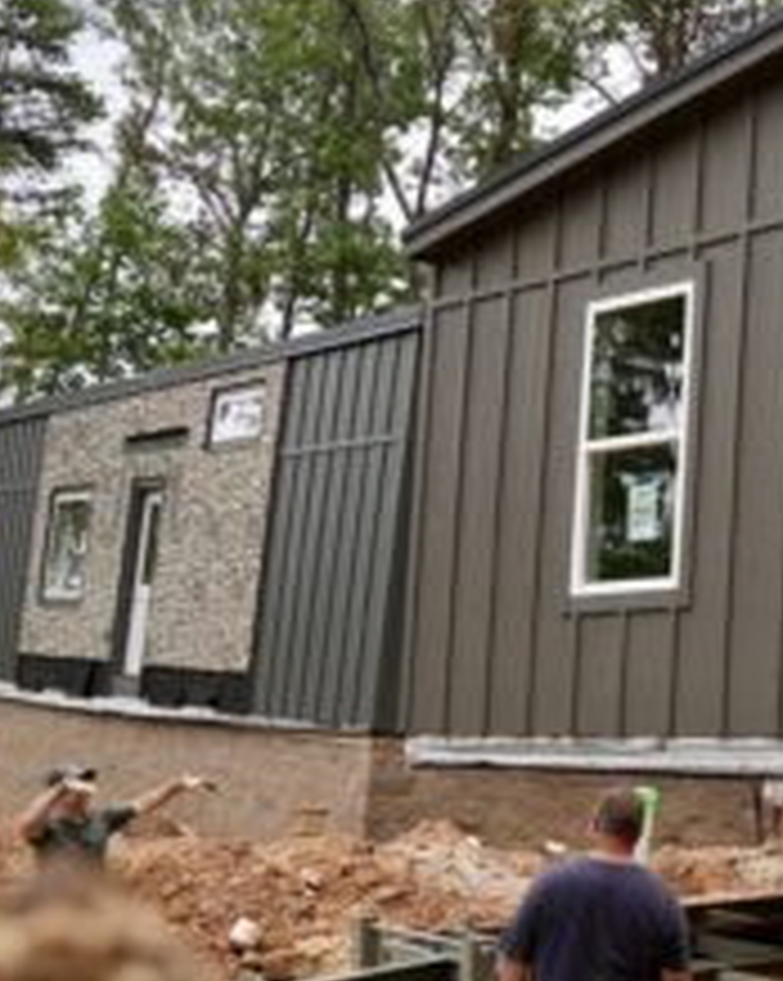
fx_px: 2089
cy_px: 549
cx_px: 1148
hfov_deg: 18.9
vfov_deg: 26.4
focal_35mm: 72
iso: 100
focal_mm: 24
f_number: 5
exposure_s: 1/100
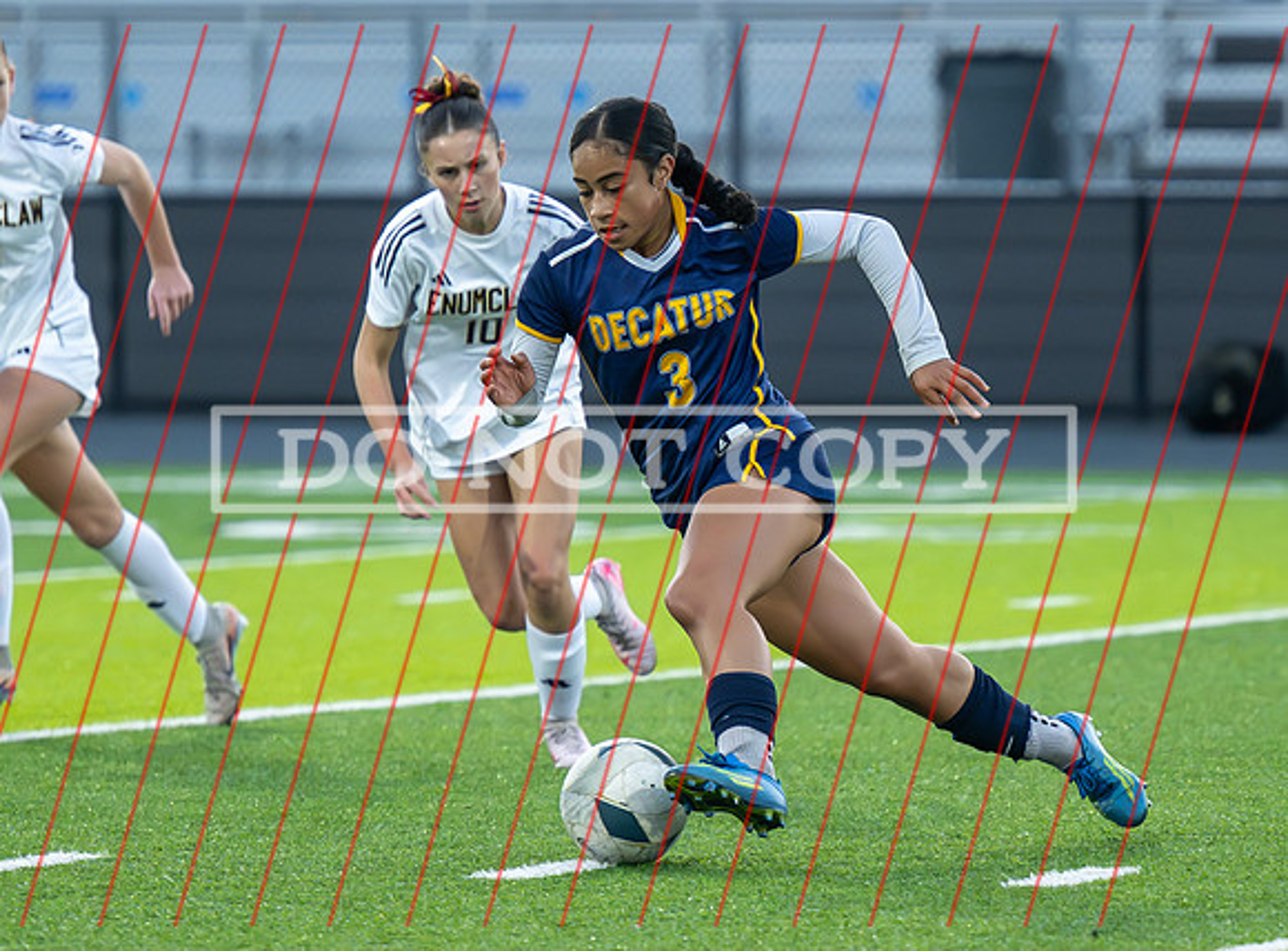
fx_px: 14297
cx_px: 763
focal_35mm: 386
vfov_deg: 3.8
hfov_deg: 5.2
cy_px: 492
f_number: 4
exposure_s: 1/1600
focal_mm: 200
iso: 6400
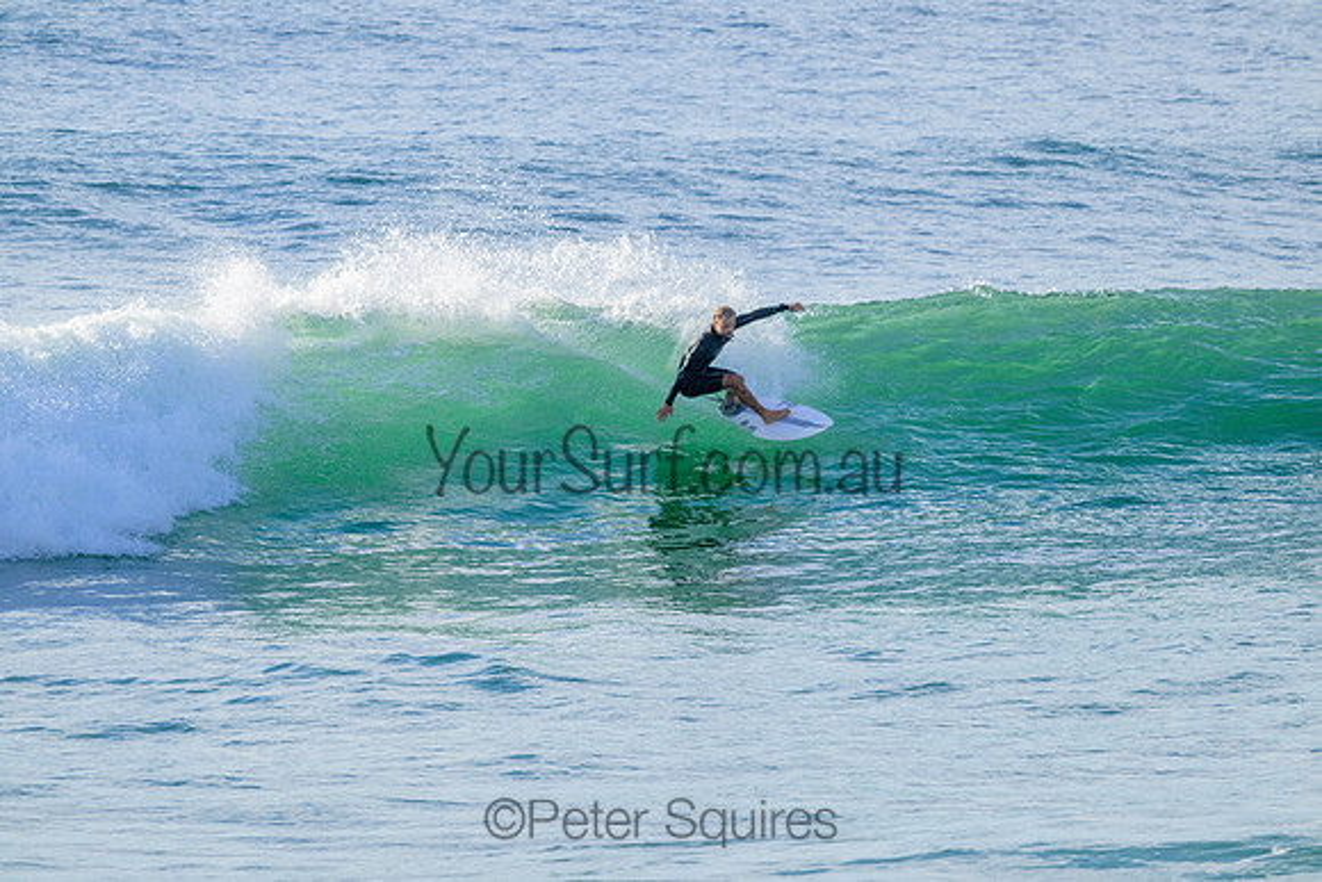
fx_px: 16895
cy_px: 441
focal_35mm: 460
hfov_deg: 4.5
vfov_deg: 3.0
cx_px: 661
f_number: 10
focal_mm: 460
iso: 1000
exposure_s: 1/2000
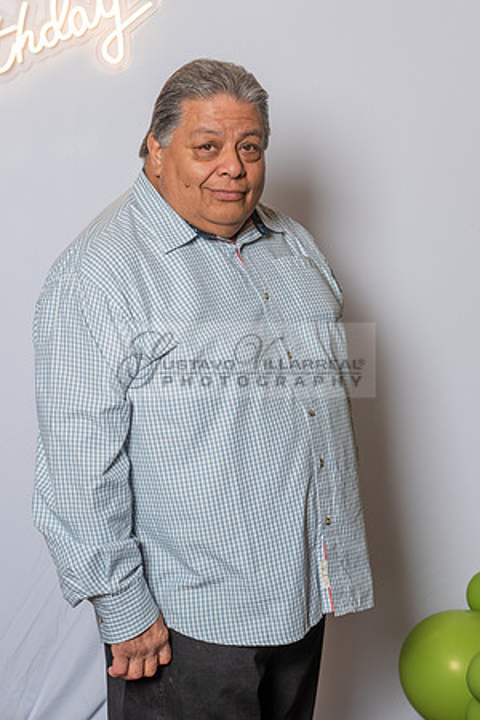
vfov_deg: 22.5
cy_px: 314
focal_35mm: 90
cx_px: 224
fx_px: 1807
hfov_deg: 15.1
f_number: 4
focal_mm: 52
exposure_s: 1/250
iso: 250
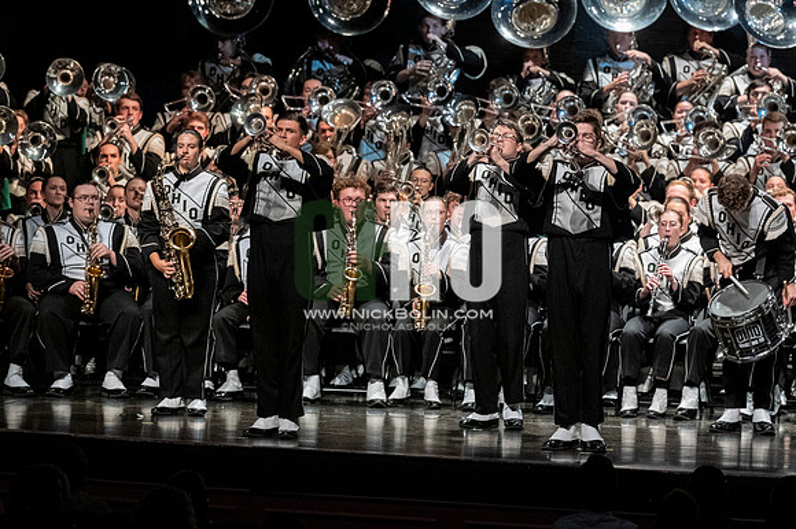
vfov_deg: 6.5
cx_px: 398
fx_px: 4641
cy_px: 264
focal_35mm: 210
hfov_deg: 9.8
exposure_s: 1/500
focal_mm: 140
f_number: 4
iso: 4000
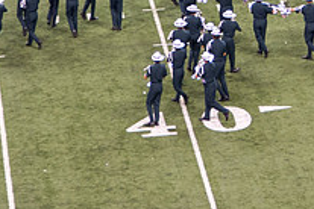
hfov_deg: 6.1
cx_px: 361
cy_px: -89
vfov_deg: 4.1
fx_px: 2913
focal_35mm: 334
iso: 1250
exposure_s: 1/200
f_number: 5.3
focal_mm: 75
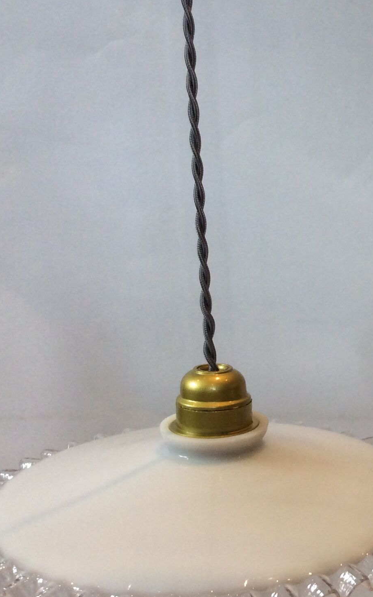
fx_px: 976
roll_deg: +1.1
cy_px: 328
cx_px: 488
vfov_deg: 34.0
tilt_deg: -15.7
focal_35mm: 60
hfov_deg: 19.8
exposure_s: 1/25
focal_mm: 3.3
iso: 50
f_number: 2.4
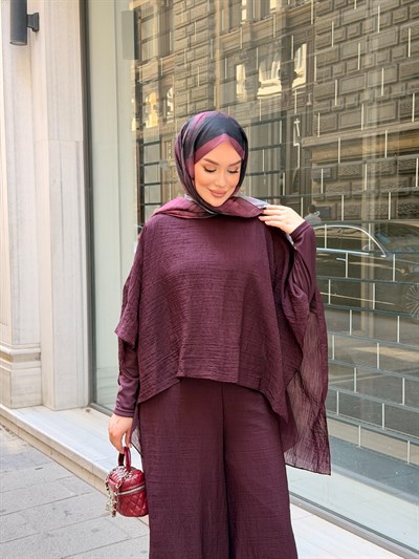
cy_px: 280
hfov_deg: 30.3
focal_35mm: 48
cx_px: 210
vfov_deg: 39.6
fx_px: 774
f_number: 1.78
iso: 80
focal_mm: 6.76
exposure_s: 1/121
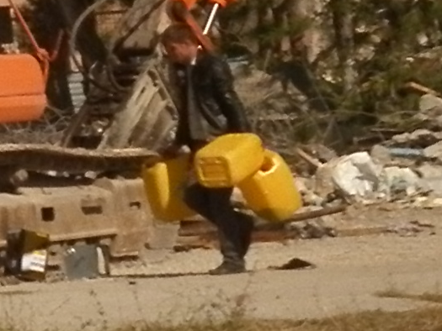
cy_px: -415
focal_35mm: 297
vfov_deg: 4.9
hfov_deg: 6.1
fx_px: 3793
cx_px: -892
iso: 80
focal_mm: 7.1
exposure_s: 1/320
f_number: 8.4
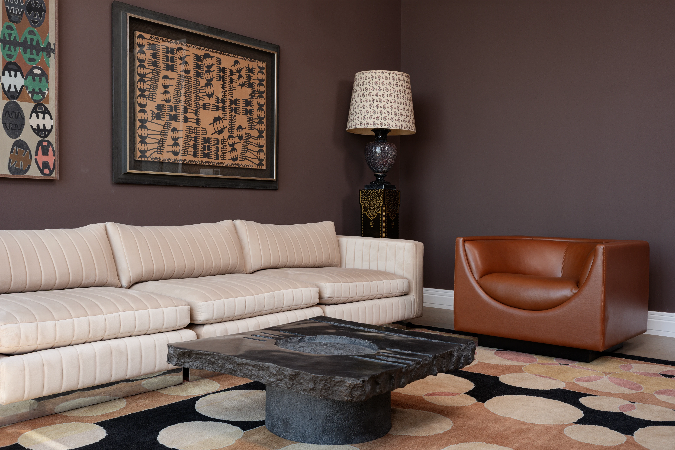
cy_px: 225
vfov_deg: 37.9
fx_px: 656
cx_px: 338
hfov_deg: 54.4
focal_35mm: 35
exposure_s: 1/20
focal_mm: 35
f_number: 8
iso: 200
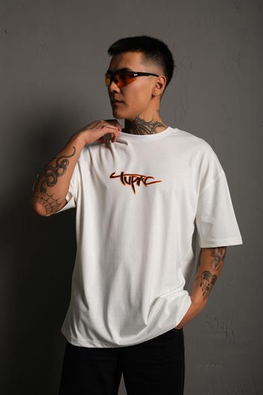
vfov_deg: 54.4
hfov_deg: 37.9
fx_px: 384
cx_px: 132
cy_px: 198
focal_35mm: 35
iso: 160
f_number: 5
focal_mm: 23.3
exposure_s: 1/160
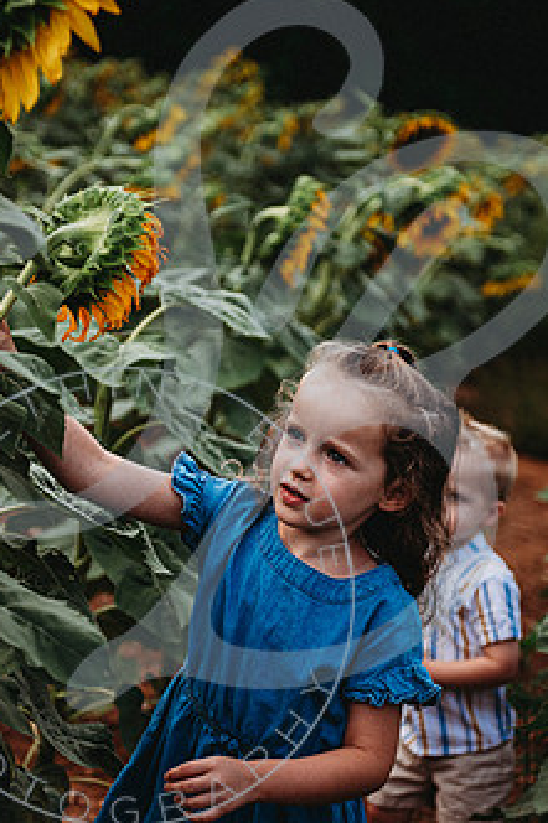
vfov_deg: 21.5
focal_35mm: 95
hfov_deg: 14.4
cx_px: 236
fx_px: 2171
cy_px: 409
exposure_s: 1/640
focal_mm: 70
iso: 100
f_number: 2.8
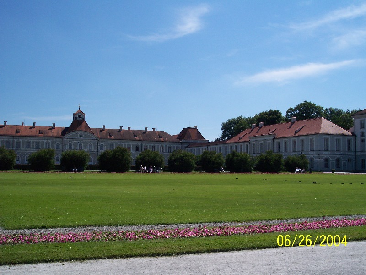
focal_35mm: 38
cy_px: 138
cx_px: 183
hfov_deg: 49.0
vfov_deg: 37.7
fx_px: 402
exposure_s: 1/1000
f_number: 4.8
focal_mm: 8
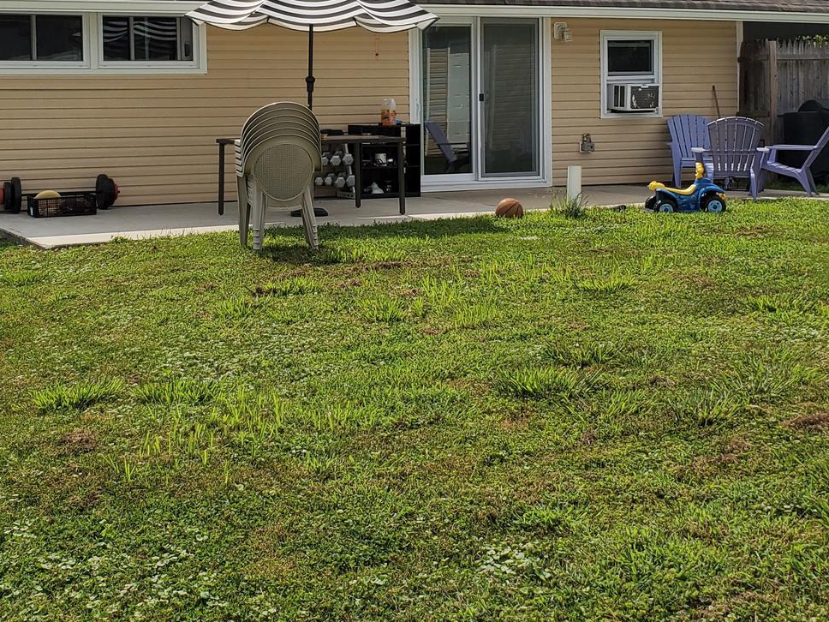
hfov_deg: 34.6
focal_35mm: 55
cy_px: 151
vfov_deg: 26.2
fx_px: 1317
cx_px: 273
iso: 50
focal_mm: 4.3
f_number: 2.4
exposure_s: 1/3559
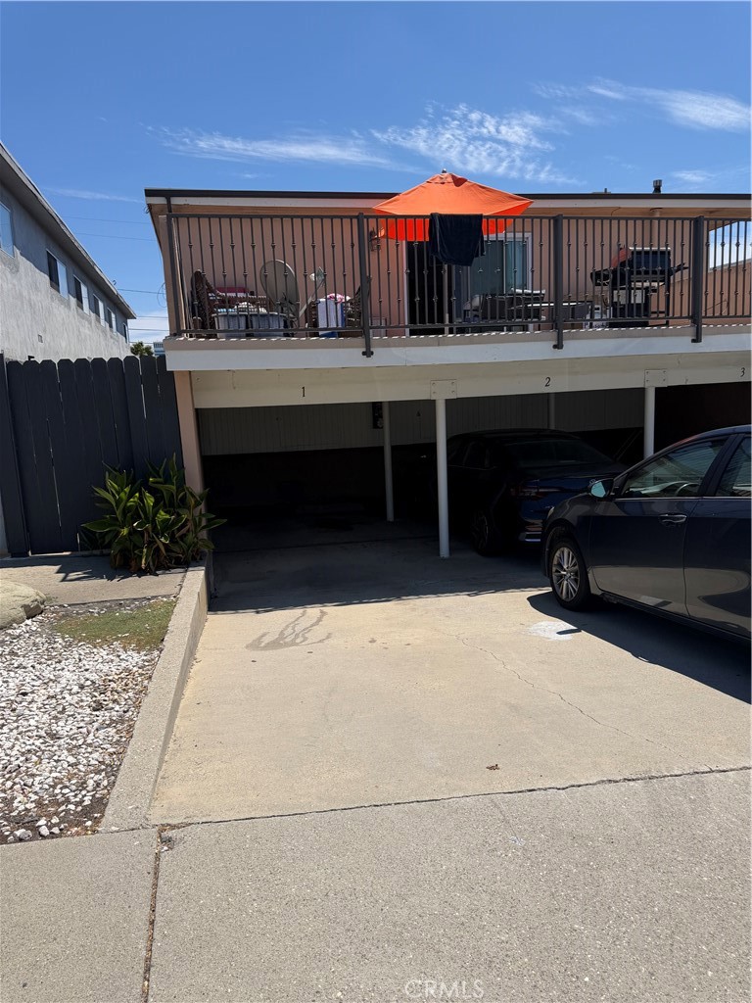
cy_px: 502
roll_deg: +3.0
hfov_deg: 56.8
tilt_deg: -9.8
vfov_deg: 71.6
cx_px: 376
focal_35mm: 24
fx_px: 695
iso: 80
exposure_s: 1/6711
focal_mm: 6.76
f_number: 1.78
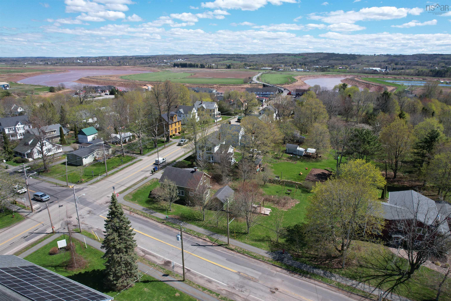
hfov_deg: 78.6
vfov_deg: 57.2
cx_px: 226
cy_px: 150
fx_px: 276
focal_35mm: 22
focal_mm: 8.38
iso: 110
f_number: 2.8
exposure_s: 1/1600
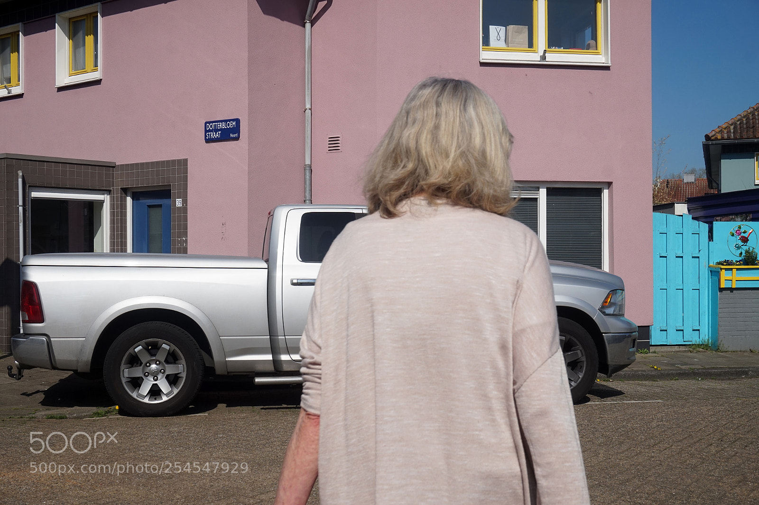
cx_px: 380
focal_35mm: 42
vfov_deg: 31.9
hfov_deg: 46.4
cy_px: 252
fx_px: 885
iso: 100
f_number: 10
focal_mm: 28
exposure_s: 1/400
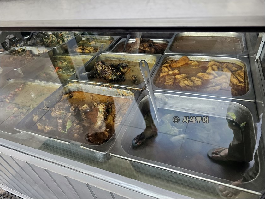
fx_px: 176
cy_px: 100
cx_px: 132
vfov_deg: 58.9
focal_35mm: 23
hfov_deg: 73.9
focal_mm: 6.3
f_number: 1.7
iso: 320
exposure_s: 1/359
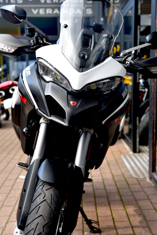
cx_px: 78
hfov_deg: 22.6
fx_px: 392
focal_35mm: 60
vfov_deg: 33.4
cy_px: 118
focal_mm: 60
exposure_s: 1/100
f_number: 5
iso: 200
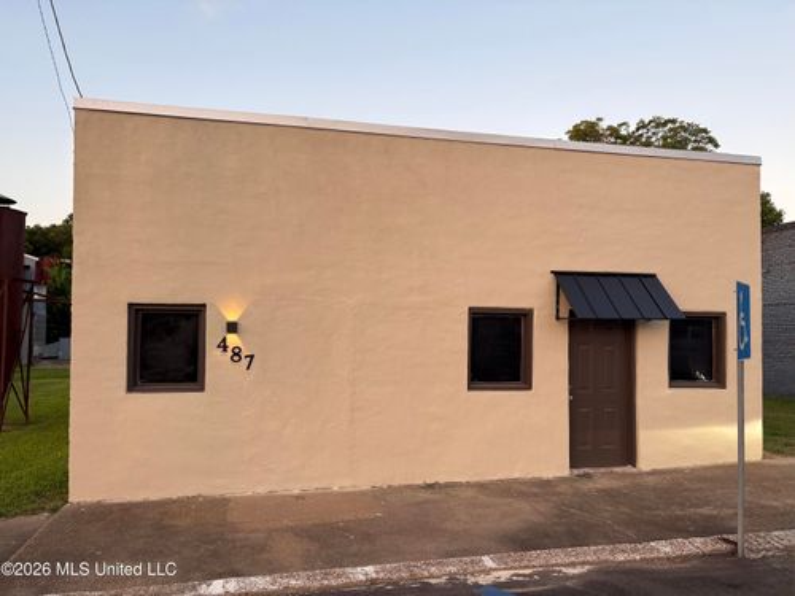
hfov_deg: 67.3
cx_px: 398
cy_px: 298
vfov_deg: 53.1
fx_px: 597
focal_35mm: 26
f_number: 1.6
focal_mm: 5.96
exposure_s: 1/171
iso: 40
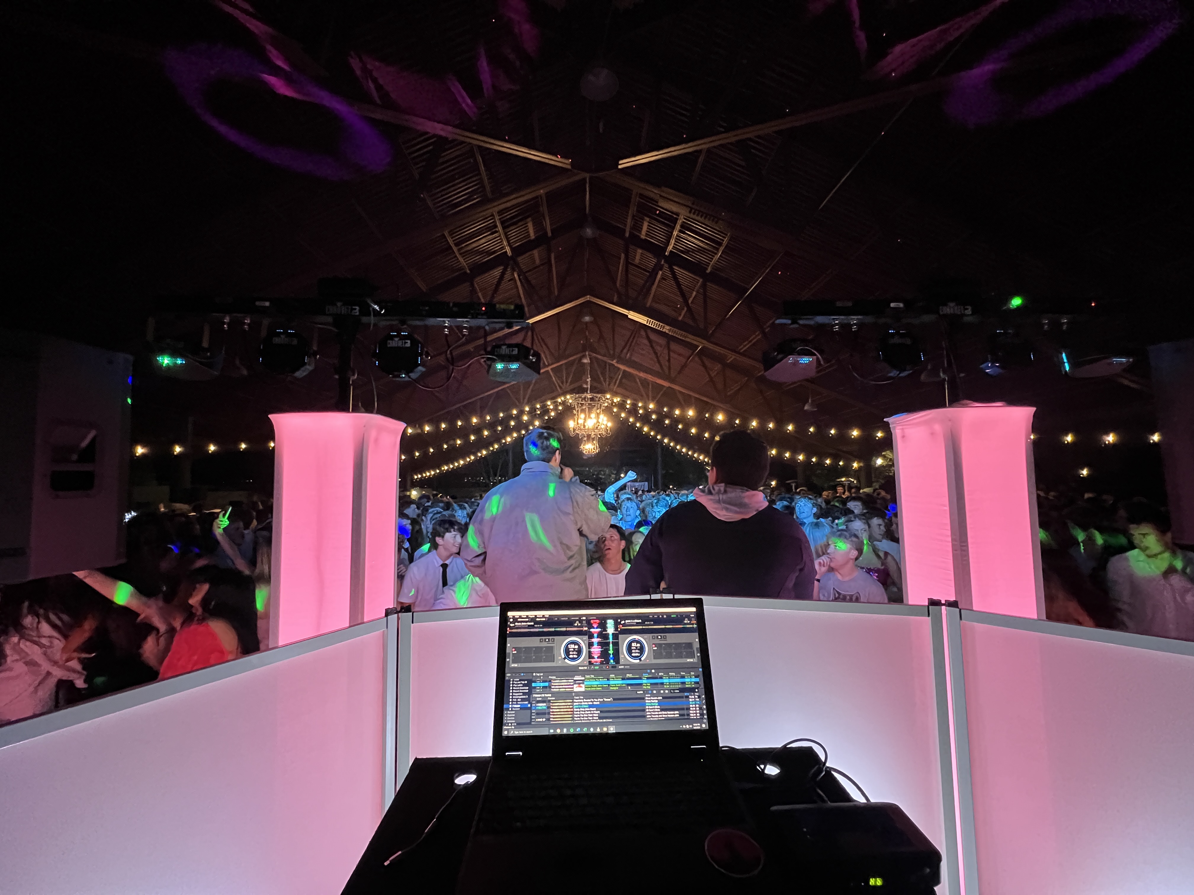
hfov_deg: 106.2
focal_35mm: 13
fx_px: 448
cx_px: 597
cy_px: 448
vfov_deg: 89.9
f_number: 1.8
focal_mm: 1.57
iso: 1000
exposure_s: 1/30
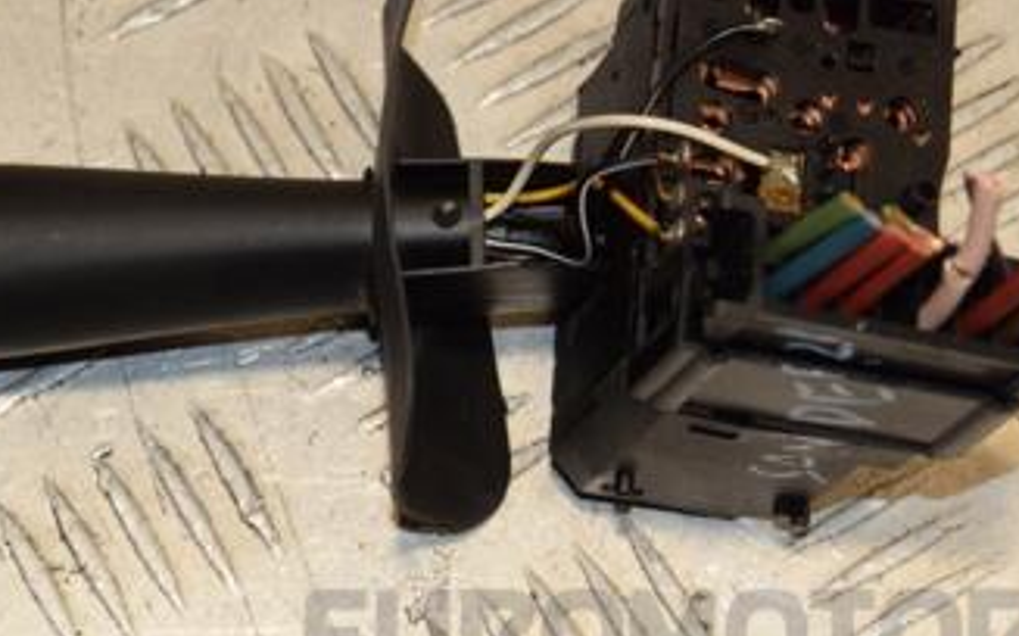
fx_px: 4052
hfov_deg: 14.3
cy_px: 221
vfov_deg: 9.0
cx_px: 246
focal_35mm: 146
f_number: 8
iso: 800
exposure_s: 1/200
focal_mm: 52
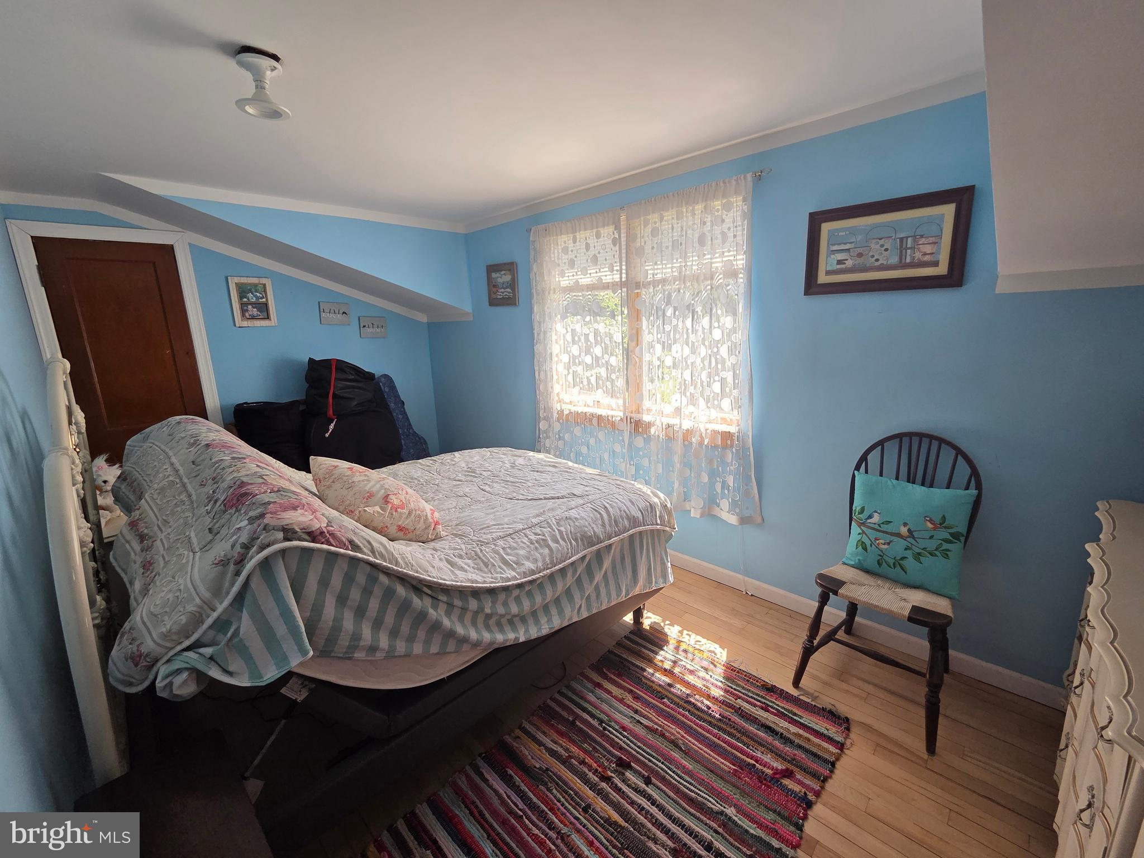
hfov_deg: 106.2
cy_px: 429
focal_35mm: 13
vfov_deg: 89.9
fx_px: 430
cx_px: 572
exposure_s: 1/120
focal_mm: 2.2
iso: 160
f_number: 2.2
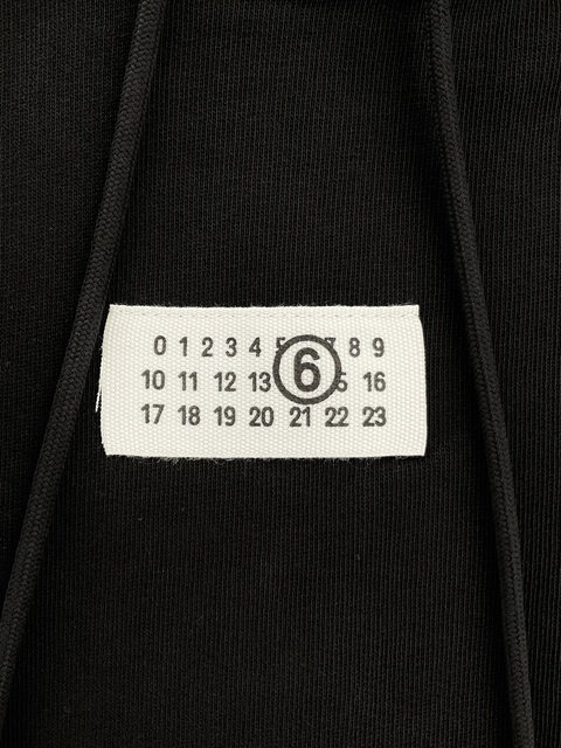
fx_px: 627
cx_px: 280
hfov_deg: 48.2
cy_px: 374
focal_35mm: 29
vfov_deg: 61.7
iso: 32
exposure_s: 1/120
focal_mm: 3
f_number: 1.8
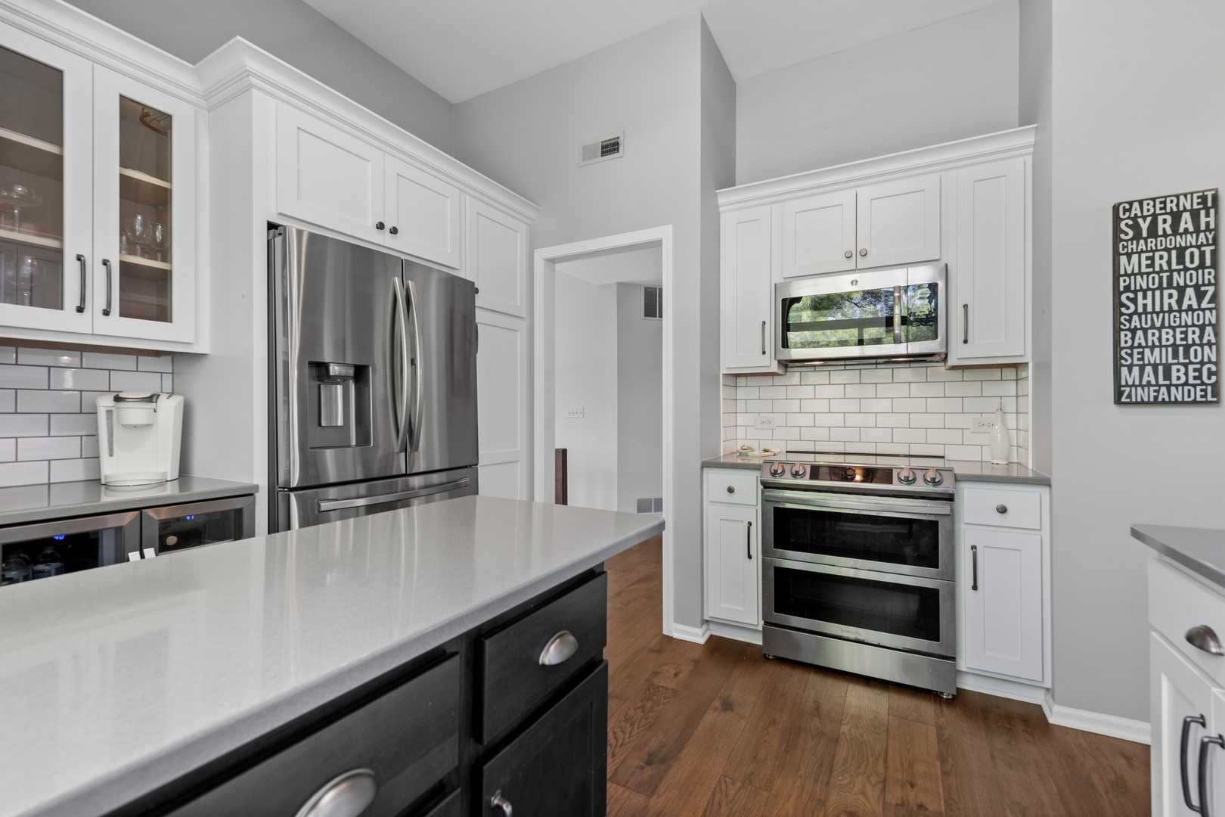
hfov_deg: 96.7
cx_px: 612
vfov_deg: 73.7
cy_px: 408
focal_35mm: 16
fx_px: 544
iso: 200
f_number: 8
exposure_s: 1/15
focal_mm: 16
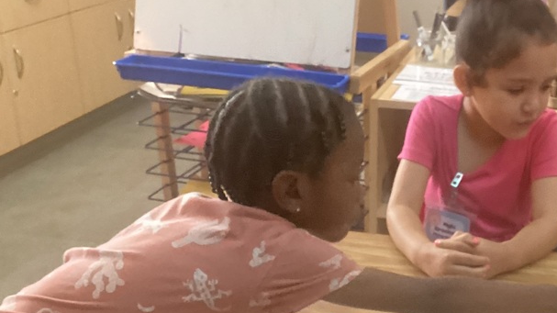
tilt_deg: -30.3
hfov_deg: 35.8
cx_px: 418
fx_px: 842
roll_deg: -2.0
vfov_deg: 20.4
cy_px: 318
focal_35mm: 57
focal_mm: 3.3
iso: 400
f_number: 2.4
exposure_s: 1/60
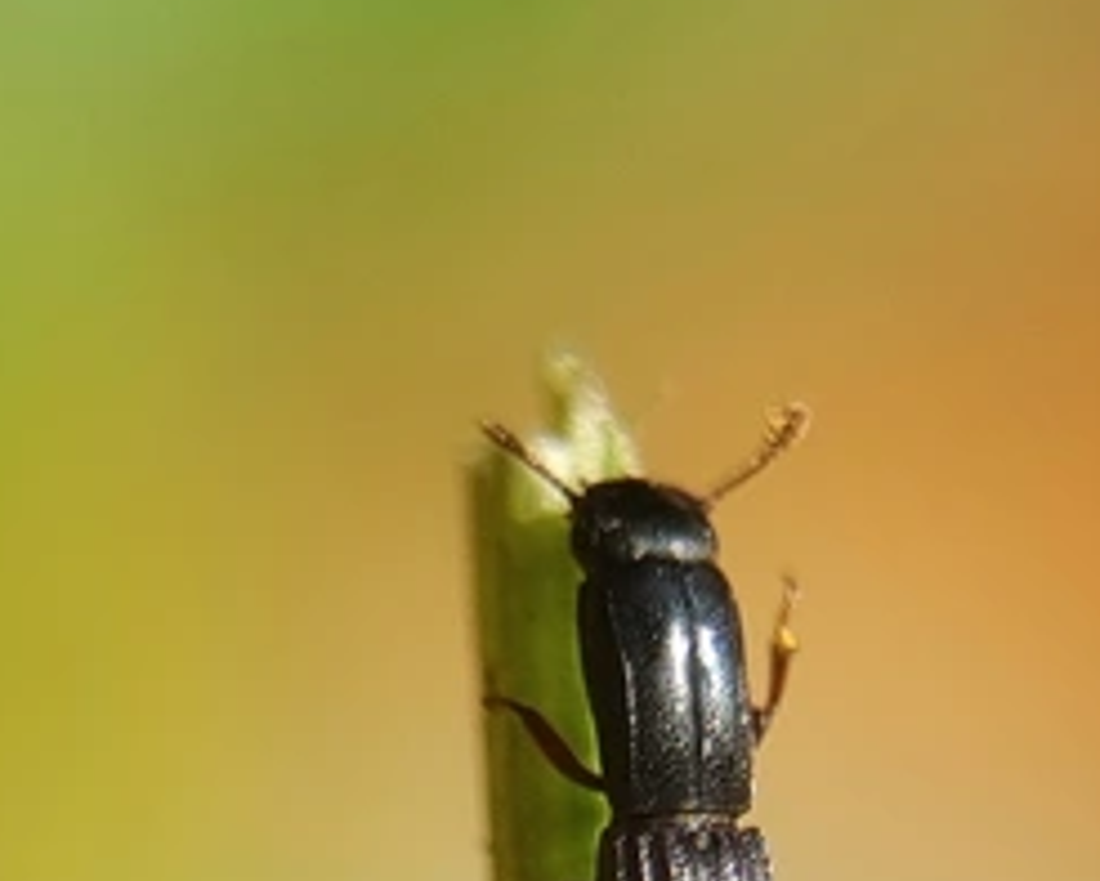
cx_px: 630
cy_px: 966
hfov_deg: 28.7
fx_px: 2150
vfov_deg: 21.9
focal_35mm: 66
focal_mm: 5.4
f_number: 1.8
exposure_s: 1/1429
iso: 50
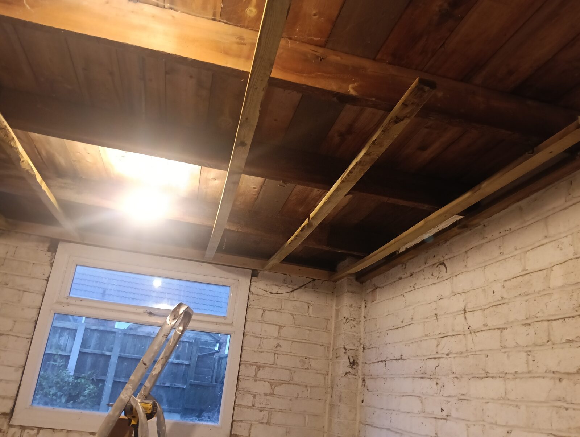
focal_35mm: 27
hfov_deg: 65.2
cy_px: 218
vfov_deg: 51.5
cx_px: 290
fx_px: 453
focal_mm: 3.98
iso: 1000
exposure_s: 1/33.3
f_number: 1.8
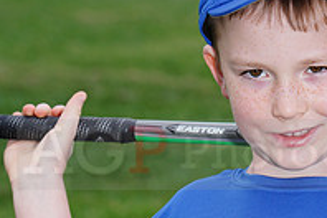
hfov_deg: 4.1
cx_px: 294
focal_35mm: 498
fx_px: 4523
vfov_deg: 2.8
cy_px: 141
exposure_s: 1/200
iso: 200
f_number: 9
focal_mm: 170
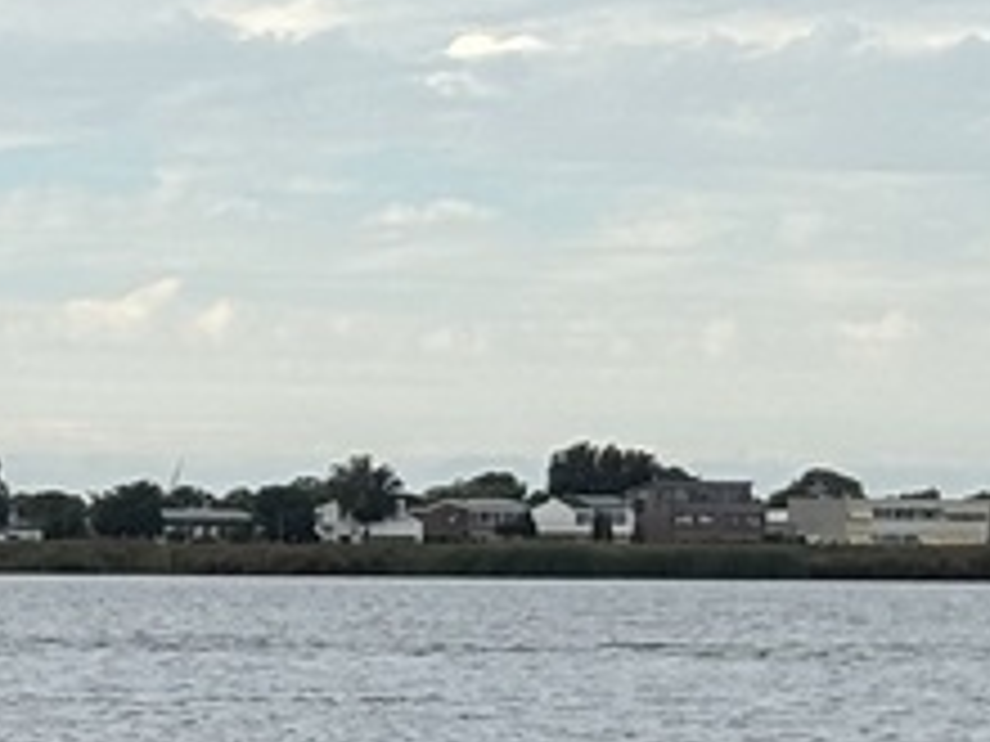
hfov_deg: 6.7
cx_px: -1170
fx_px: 8094
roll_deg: -0.5
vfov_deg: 5.2
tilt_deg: -4.5
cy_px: 1133
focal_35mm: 283
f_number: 1.6
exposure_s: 1/2398
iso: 32
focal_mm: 5.96
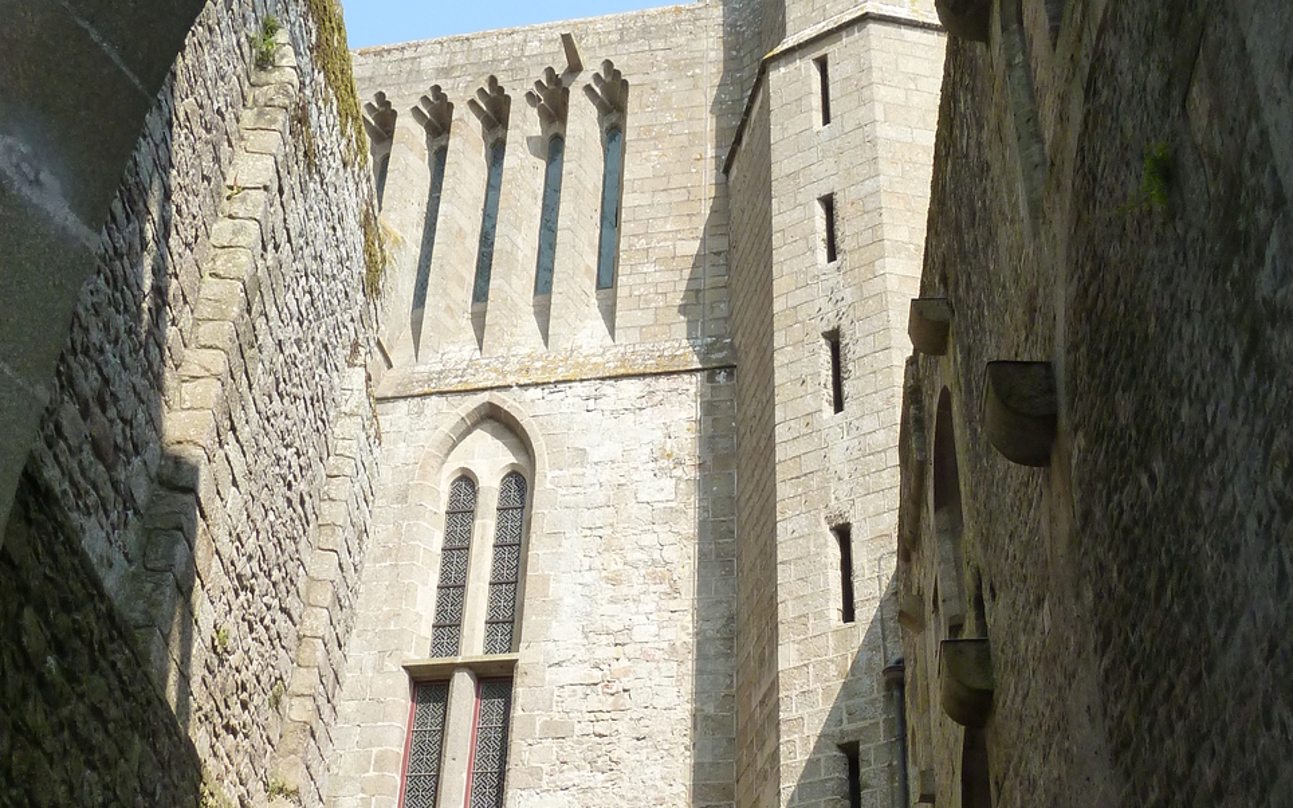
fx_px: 1550
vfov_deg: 29.2
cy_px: 413
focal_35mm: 44
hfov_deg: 45.3
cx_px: 657
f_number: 4
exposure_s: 1/250
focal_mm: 4.1
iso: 125
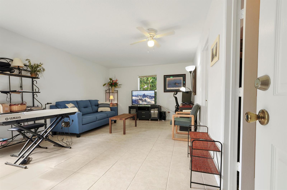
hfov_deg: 100.5
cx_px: 144
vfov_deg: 77.2
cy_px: 95
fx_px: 119
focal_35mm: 15
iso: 200
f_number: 7.1
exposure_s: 1/10
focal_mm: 10
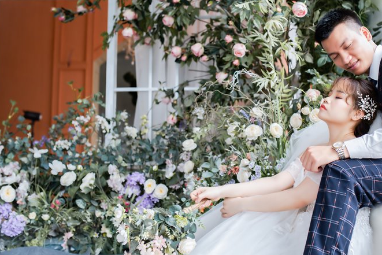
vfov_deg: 29.8
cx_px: 239
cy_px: 107
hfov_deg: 43.3
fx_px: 478
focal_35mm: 45
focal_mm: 35
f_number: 2.8
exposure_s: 1/800
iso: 1600
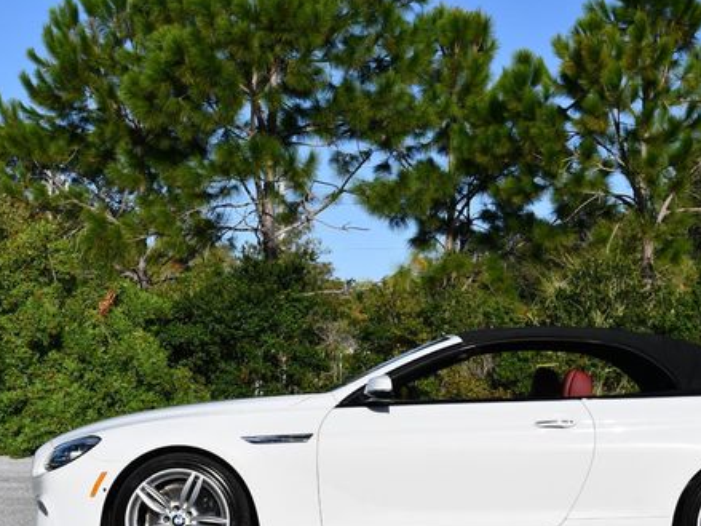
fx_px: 1478
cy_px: 325
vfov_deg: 20.1
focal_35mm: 73
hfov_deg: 26.5
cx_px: 477
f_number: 9
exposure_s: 1/320
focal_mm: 26
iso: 100
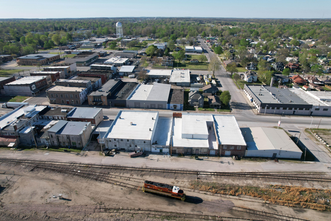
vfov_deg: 57.2
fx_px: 202
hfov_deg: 78.6
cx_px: 166
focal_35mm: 22
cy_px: 110
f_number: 2.8
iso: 150
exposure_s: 1/640
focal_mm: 8.38
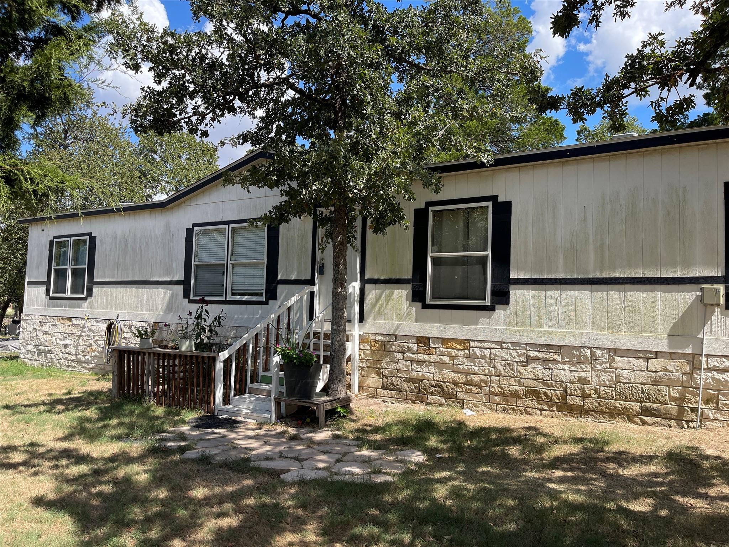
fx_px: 548
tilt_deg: +3.3
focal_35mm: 26
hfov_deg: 67.3
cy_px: 274
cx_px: 364
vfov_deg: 53.1
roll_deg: -2.5
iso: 50
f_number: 1.6
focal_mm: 5.1
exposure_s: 1/2387
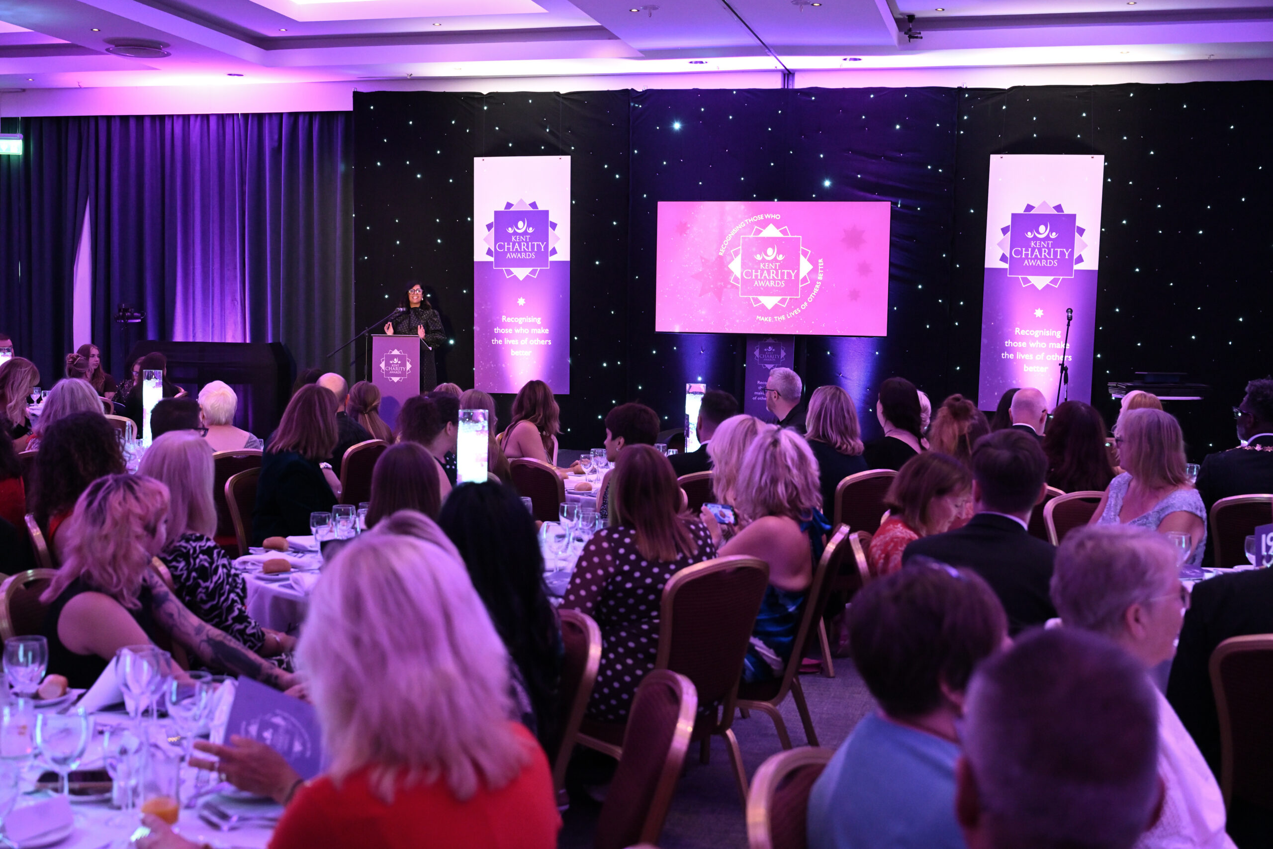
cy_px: 424
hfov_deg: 47.4
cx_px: 636
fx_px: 1450
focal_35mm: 41
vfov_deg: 32.6
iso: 2500
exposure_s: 1/100
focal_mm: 41
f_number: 4
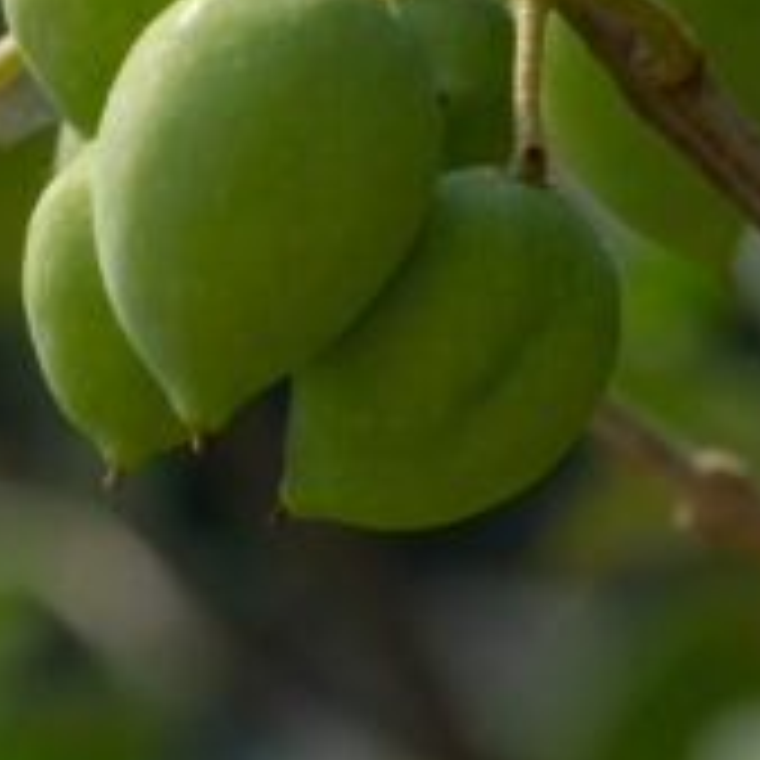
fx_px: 10085
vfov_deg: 4.3
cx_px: 234
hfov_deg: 4.3
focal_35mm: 406
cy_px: 117
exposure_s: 1/160
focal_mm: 105
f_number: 14
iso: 100
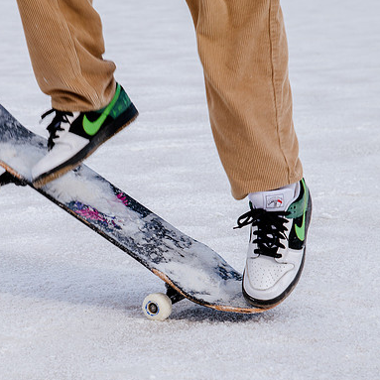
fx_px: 1702
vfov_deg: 12.7
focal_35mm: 137
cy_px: 237
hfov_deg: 12.7
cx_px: 123
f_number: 8
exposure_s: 1/640
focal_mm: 85
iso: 250
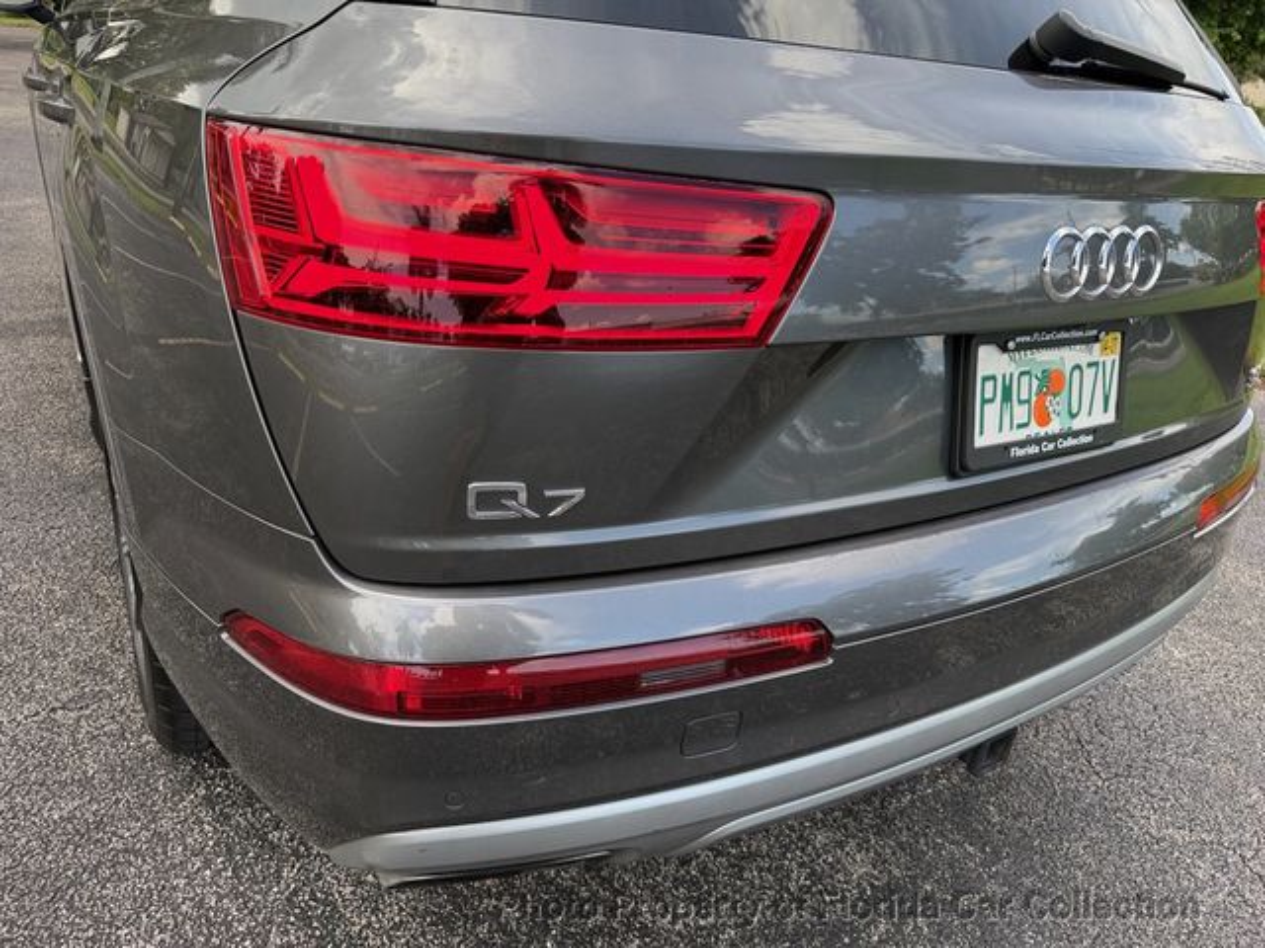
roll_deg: -6.1
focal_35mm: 24
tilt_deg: -24.6
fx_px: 877
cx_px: 632
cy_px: 474
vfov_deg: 56.8
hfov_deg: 71.6
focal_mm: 6.76
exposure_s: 1/539
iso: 80
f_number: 1.78
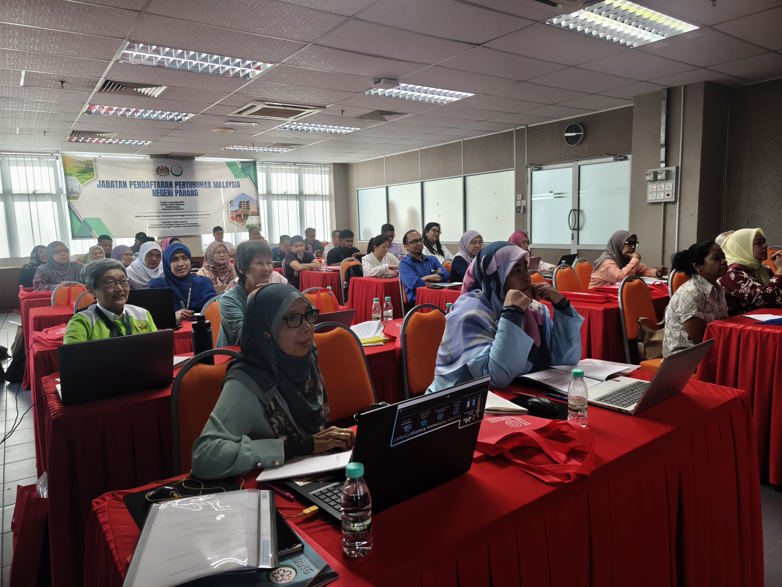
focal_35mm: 23
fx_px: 520
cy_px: 294
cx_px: 391
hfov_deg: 73.9
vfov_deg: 58.9
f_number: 1.6
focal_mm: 6.57
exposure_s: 1/99.3
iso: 400
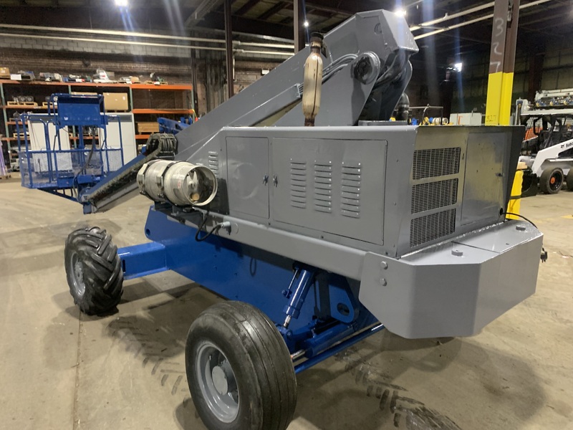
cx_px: 286
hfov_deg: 67.3
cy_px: 215
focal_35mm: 26
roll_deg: -0.1
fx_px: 430
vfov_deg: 53.1
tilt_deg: -11.9
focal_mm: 4.25
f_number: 1.8
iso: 400
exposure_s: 1/40
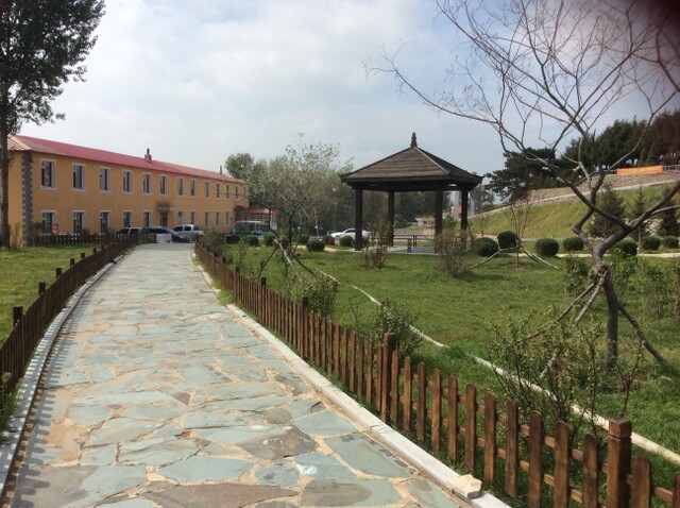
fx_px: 647
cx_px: 340
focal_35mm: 33
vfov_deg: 42.8
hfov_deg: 55.4
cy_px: 254
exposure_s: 1/1845
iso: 32
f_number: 2.4
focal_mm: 3.3
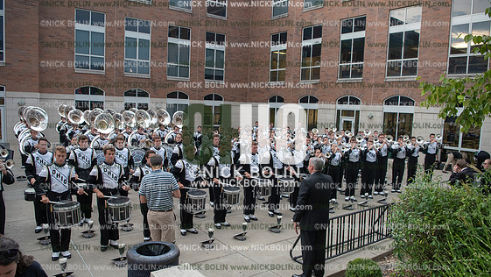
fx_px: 339
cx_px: 244
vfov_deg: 44.4
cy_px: 146
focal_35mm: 26
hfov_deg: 71.9
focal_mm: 24
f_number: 3.5
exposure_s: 1/800
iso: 1600
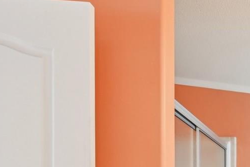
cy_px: 219
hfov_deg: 33.4
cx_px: 316
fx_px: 313
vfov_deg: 25.6
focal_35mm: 45
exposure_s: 1/30
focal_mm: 14
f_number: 8
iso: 400
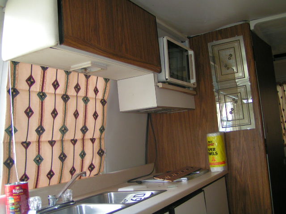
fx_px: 314
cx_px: 143
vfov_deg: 37.7
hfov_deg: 49.0
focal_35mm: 38
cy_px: 107
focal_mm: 5.8
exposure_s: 1/40
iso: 100
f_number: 2.8
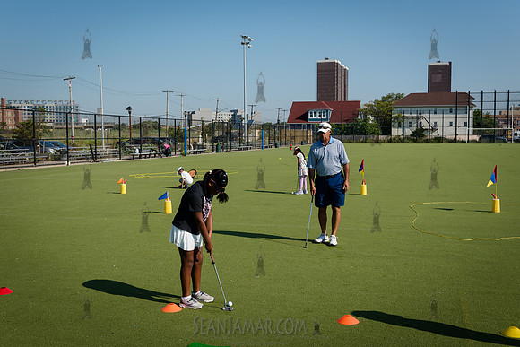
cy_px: 180
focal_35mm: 41
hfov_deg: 47.8
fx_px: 586
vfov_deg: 33.0
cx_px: 247
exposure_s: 1/640
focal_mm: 38
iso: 100
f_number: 5
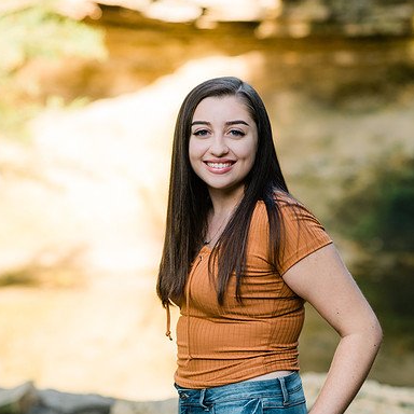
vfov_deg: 16.0
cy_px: 208
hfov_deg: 16.0
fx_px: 1475
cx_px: 233
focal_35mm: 109
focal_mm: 85
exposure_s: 1/500
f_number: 2.8
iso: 250
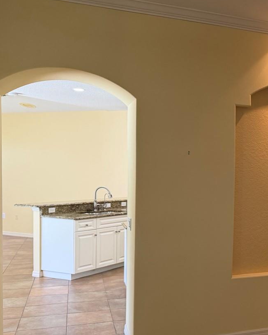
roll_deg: -1.5
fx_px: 456
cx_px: 293
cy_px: 194
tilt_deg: -2.8
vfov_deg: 40.2
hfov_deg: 29.6
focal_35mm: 46
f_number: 1.78
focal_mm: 6.76
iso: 160
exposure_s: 1/121
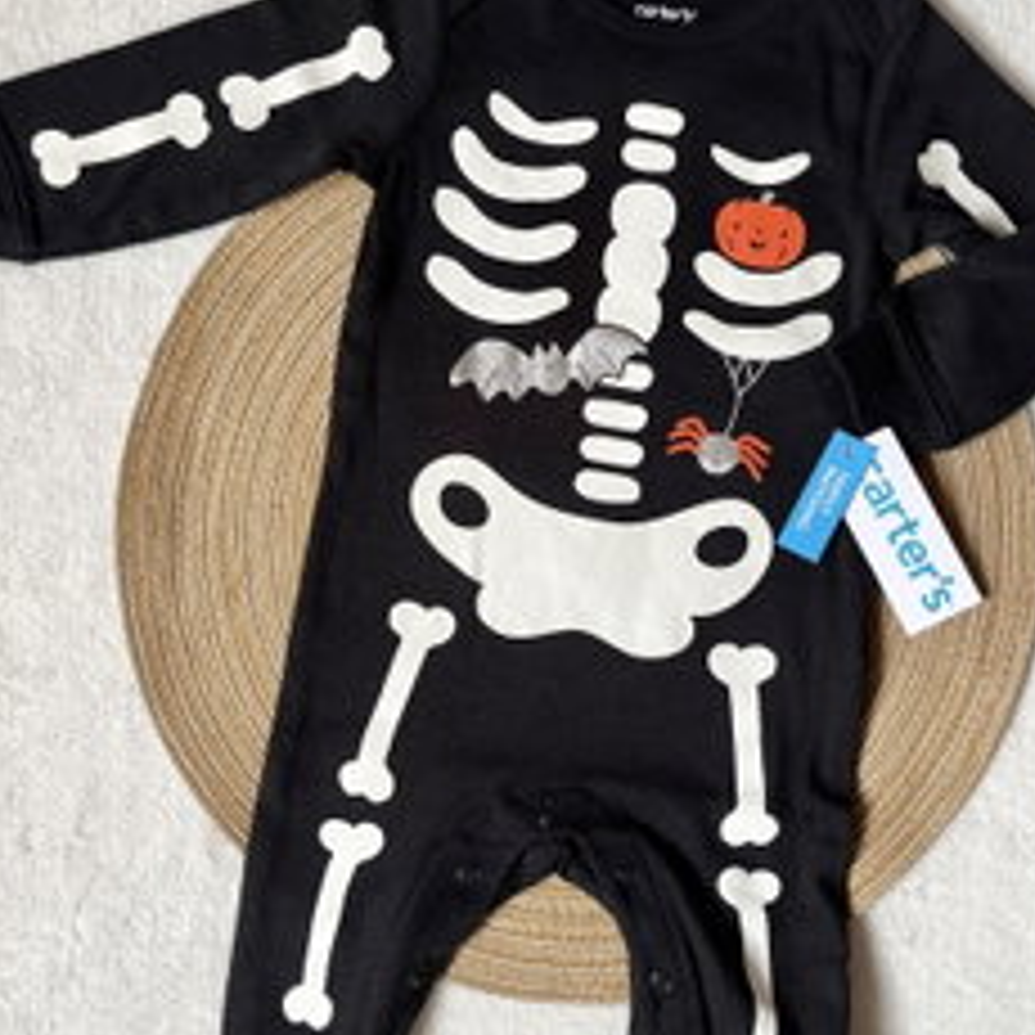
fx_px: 1353
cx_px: 558
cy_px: 562
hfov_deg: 41.8
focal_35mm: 40
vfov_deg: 41.8
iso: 125
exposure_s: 1/121
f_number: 1.6
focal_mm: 5.1
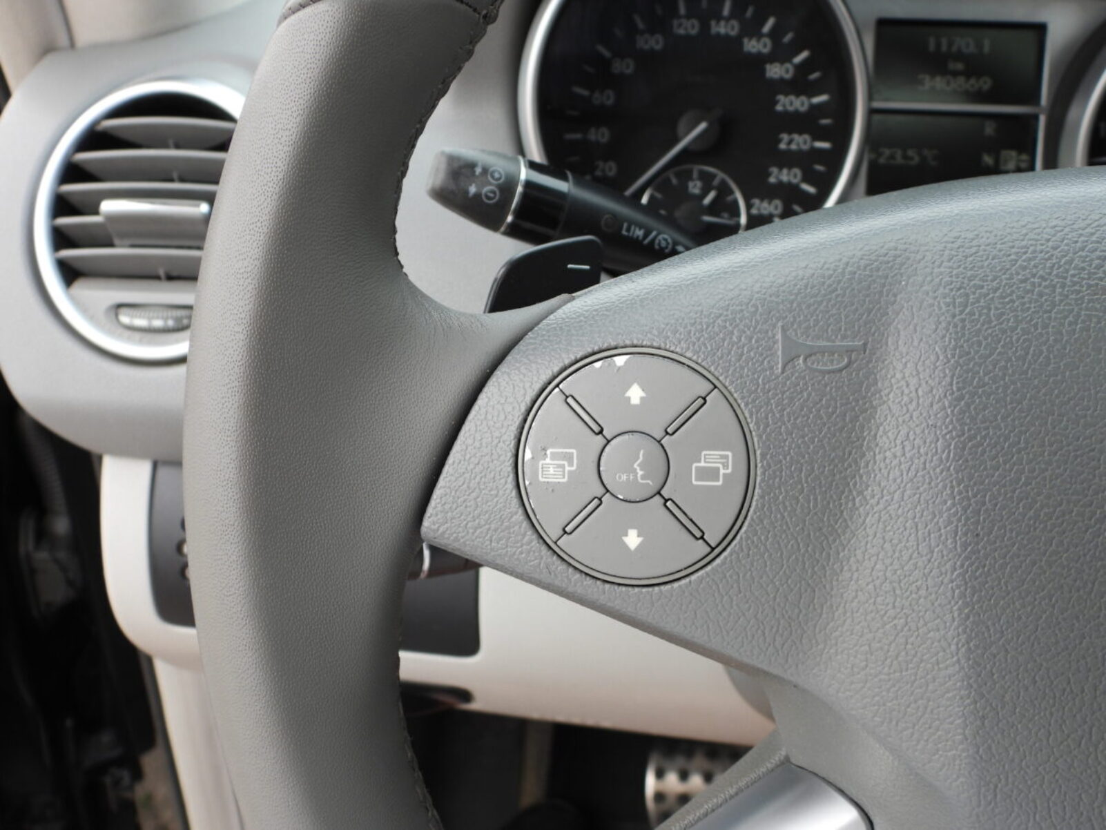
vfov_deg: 40.7
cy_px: 415
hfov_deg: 52.6
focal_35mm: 35
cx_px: 553
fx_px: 1118
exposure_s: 1/200
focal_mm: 6.3
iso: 100
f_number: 3.2
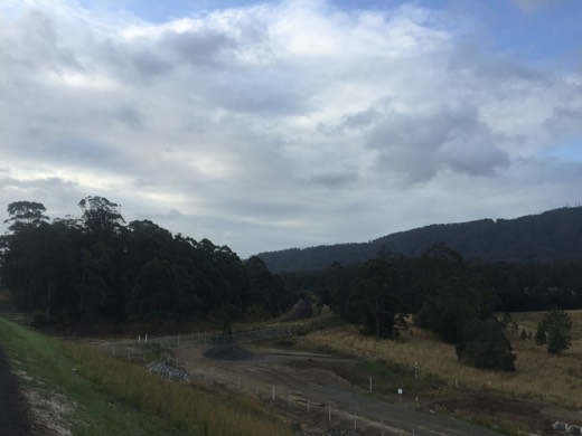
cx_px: 291
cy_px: 218
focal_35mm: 29
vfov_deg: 48.2
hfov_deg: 61.7
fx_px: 488
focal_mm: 4.15
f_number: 2.2
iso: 32
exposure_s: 1/791
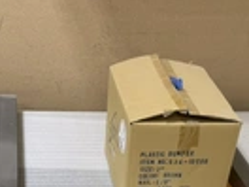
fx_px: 525
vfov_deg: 19.1
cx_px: 115
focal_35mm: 73
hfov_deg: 26.7
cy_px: 221
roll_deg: -1.6
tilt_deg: -38.0
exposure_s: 1/60
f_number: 1.78
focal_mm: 6.76
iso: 100
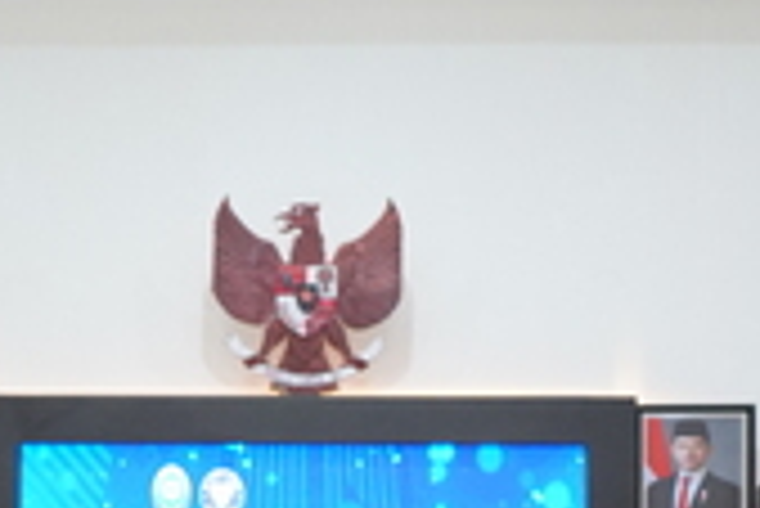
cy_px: 782
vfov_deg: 11.9
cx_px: 238
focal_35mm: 110
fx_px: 2324
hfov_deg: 18.5
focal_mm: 31
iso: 5000
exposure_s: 1/160
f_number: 4
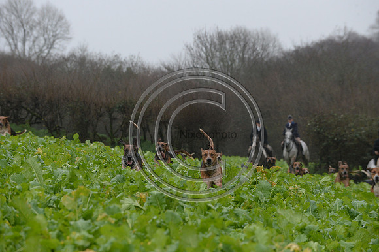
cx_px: 190
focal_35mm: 200
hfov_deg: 10.3
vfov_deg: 6.9
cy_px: 126
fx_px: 2104
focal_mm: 200
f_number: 6.3
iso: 1600
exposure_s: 1/800
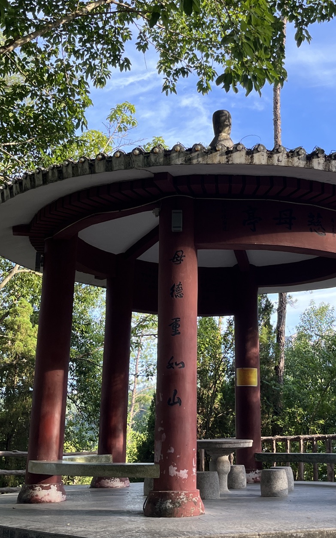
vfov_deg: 45.1
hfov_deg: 29.0
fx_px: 645
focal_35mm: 44
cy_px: 223
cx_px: 219
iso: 50
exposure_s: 1/412
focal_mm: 5.1
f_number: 1.6
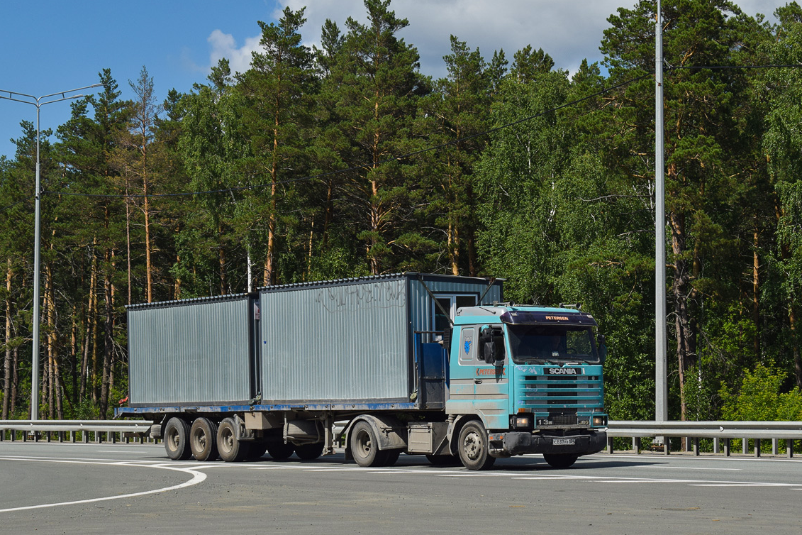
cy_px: 275
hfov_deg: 23.2
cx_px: 401
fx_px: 1950
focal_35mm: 88
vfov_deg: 15.6
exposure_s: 1/1250
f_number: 7.1
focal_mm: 55
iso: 200
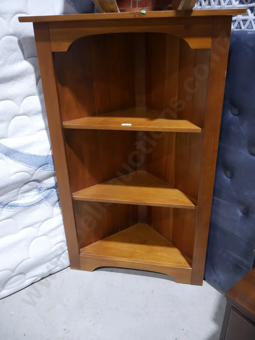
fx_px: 275
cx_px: 128
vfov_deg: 63.4
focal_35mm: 28
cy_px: 170
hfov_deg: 49.8
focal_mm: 14
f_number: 3.5
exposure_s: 1/60
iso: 500
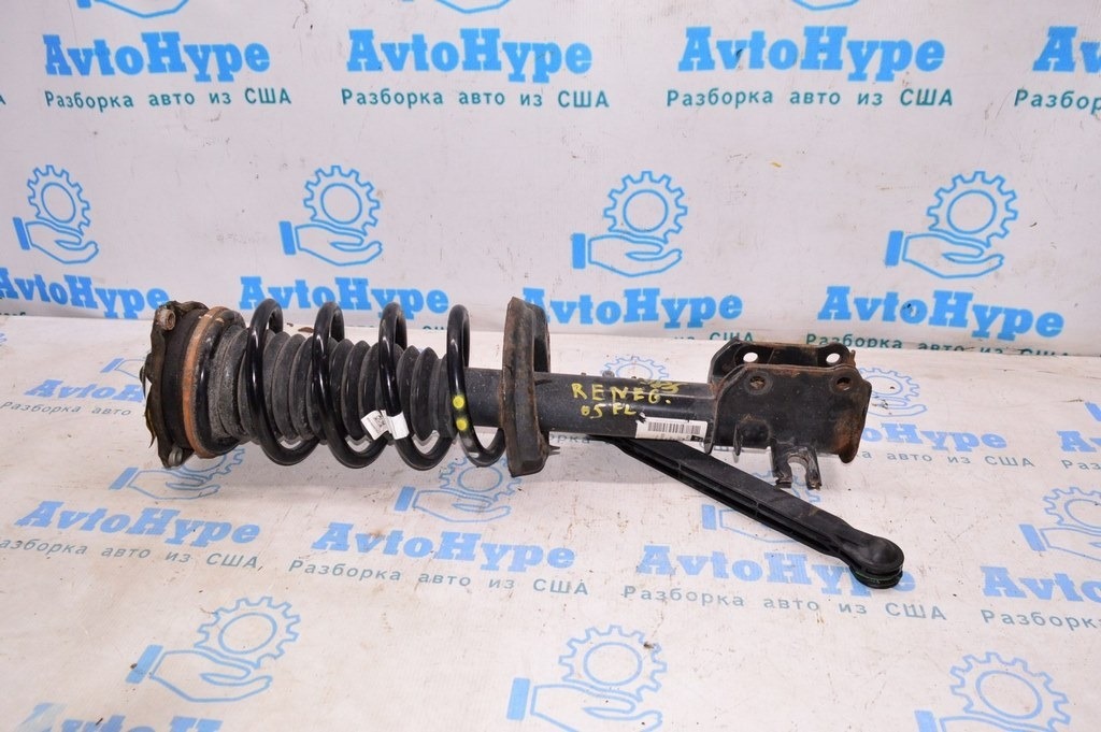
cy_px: 366
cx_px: 550
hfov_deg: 62.0
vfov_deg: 43.5
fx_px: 917
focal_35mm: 30
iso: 1600
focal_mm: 20
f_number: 8
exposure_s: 1/100
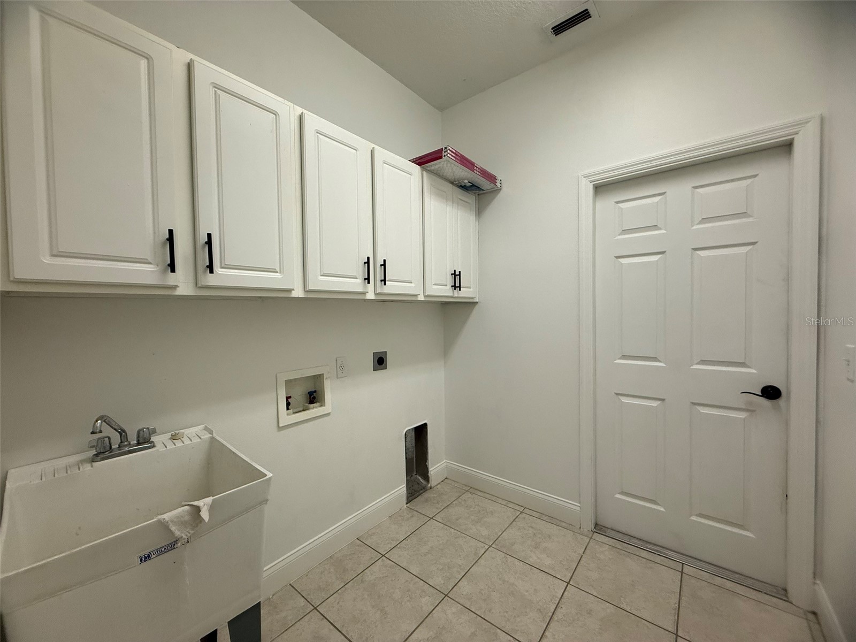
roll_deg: +0.8
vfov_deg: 85.7
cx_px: 428
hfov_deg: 102.1
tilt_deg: -0.5
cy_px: 321
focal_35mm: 14
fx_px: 346
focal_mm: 2.22
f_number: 2.2
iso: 200
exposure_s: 1/120
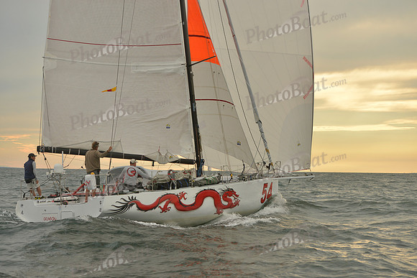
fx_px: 811
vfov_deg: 19.5
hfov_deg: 28.8
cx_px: 208
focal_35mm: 70
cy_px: 139
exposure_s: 1/1250
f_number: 4.5
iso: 400
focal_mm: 70
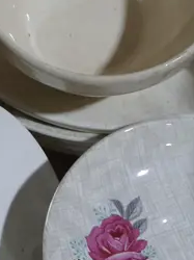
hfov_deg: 9.0
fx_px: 1228
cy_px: 92
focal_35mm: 164
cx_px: 170
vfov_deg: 12.0
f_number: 4.4
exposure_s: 1/100
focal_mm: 20
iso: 200
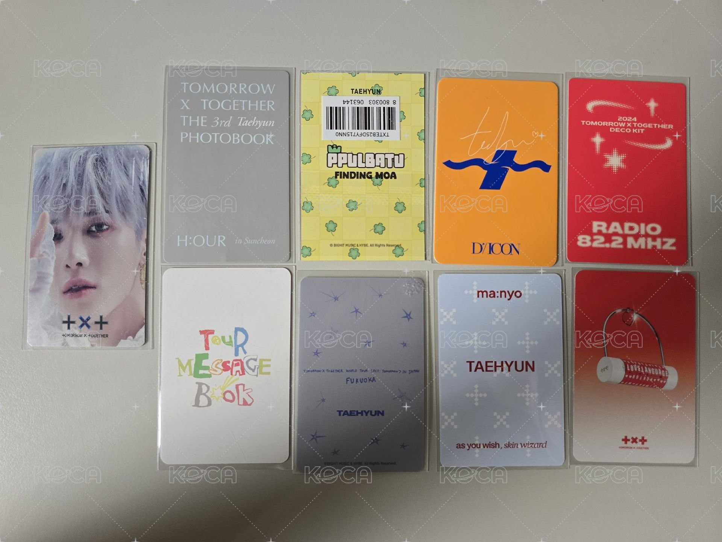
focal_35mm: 23
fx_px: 480
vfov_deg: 58.9
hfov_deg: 73.9
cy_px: 271
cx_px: 361
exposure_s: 1/120
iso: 400
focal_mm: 6.3
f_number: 1.7
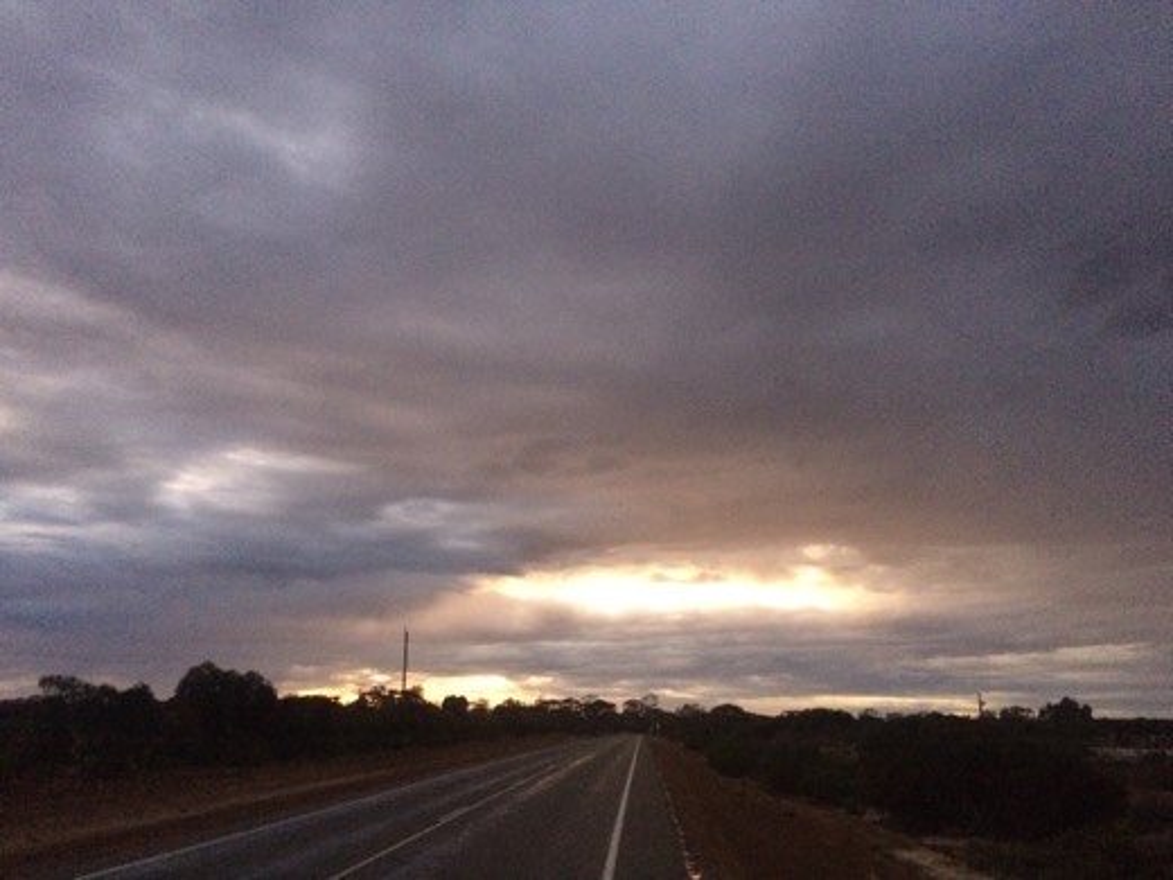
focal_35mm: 29
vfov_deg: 48.2
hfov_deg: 61.7
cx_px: 586
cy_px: 440
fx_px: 983
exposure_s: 1/15
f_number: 2.2
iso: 500
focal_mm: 4.15
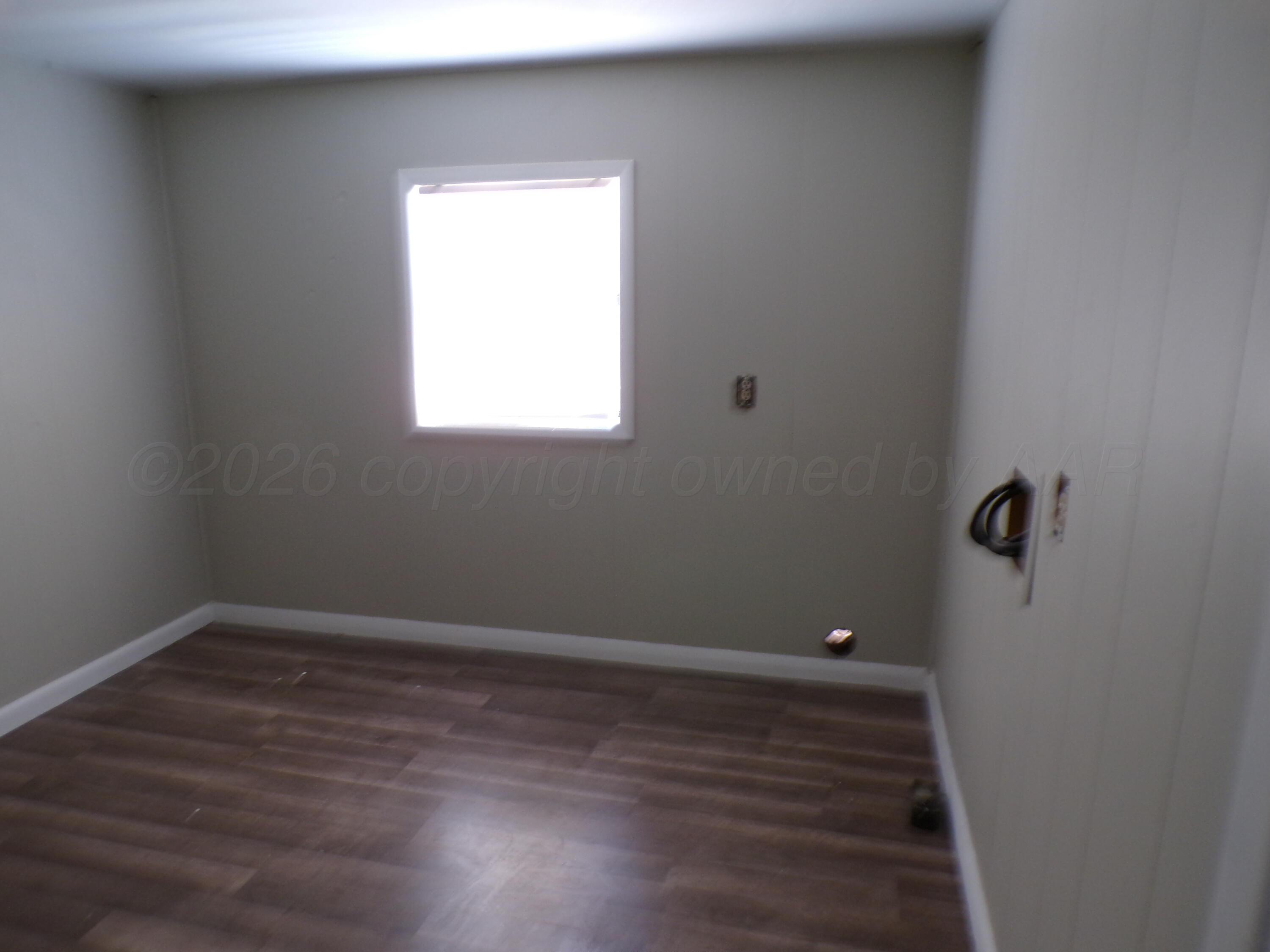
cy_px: 476
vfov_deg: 56.8
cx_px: 635
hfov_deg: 71.6
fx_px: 881
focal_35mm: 24
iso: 245
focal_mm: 4.3
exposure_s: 1/17
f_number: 3
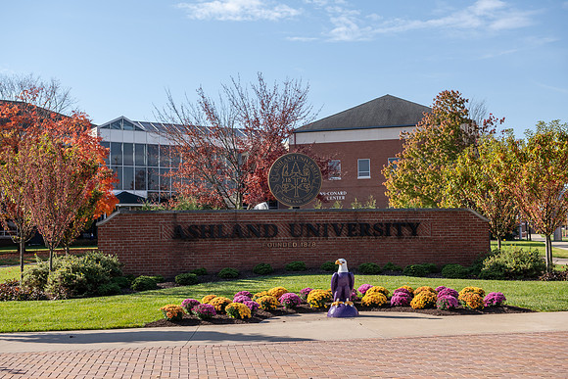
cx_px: 284
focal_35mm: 52
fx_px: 821
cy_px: 190
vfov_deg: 26.0
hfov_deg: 38.2
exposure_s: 1/640
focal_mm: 52
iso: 250
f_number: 5.6
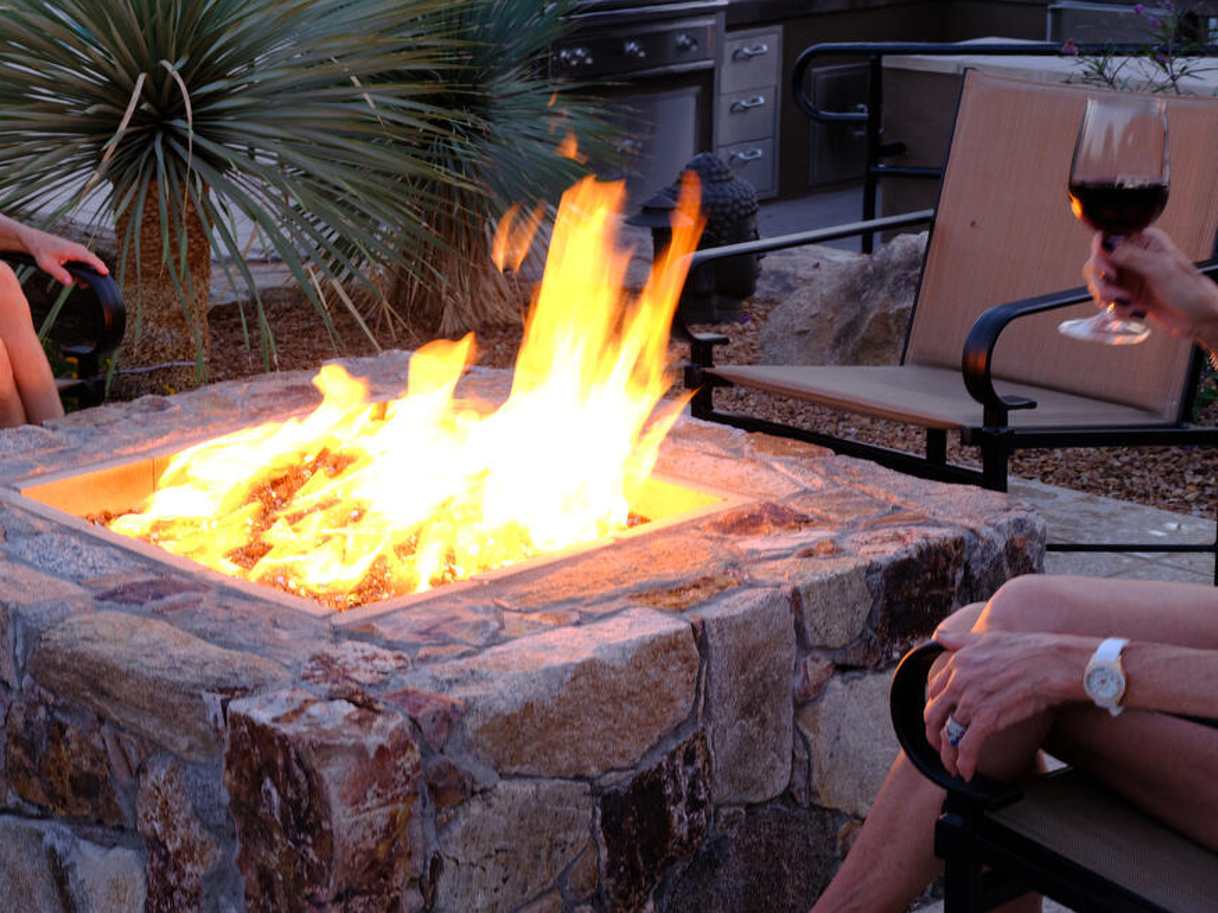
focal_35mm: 79
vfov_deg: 18.6
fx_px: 2779
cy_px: 292
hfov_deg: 23.9
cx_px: 71
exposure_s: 1/15
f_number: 9
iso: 500
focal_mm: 44.9
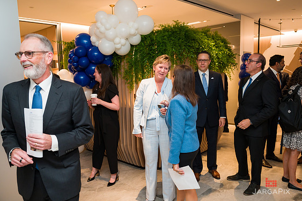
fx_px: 252
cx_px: 148
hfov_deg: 61.9
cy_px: 102
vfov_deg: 43.6
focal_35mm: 30
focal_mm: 27.5
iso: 1000
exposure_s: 1/200
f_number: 3.5
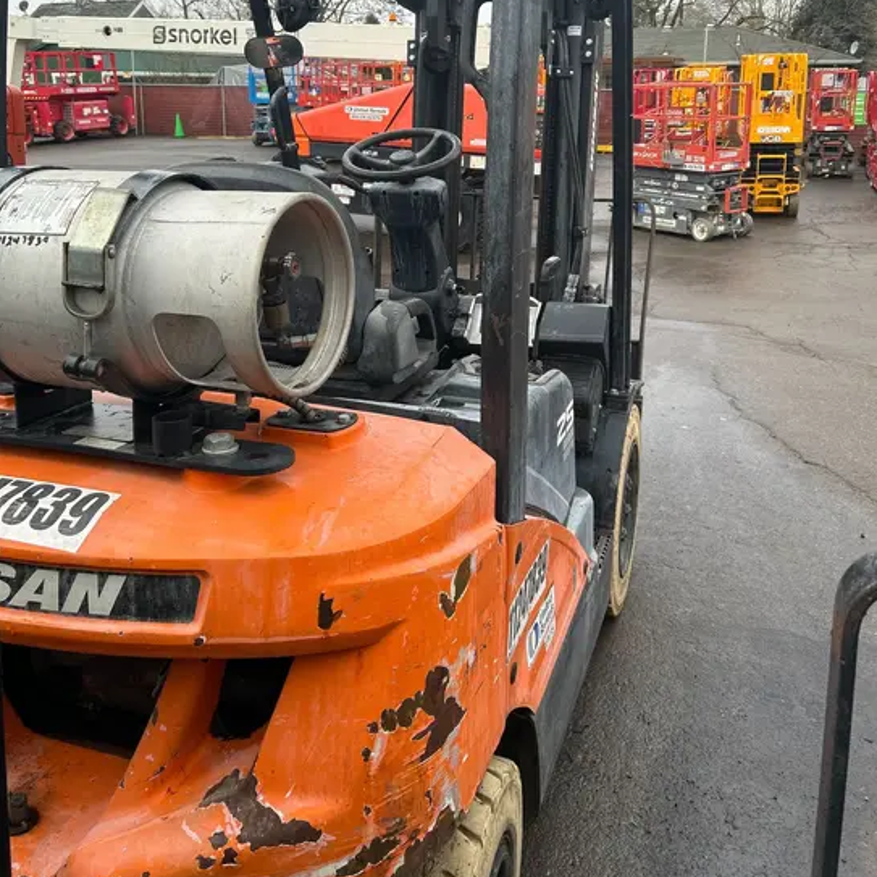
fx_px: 889
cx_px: 443
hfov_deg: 52.5
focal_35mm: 31
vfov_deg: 51.8
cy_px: 311
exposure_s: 1/312
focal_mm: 5.7
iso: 50
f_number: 1.5
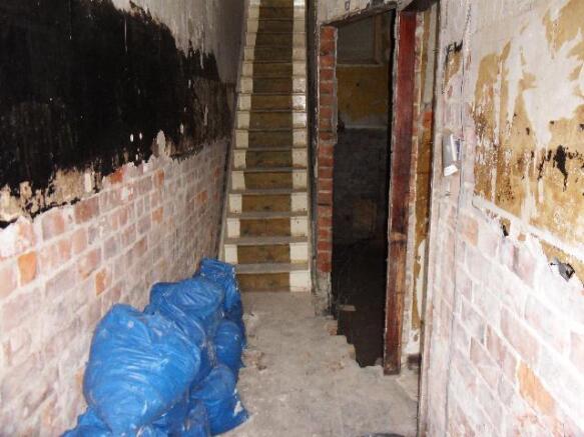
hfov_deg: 56.8
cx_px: 292
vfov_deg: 44.1
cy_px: 218
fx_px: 540
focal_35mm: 32
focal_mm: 5.6
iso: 240
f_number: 3.7
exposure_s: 1/30
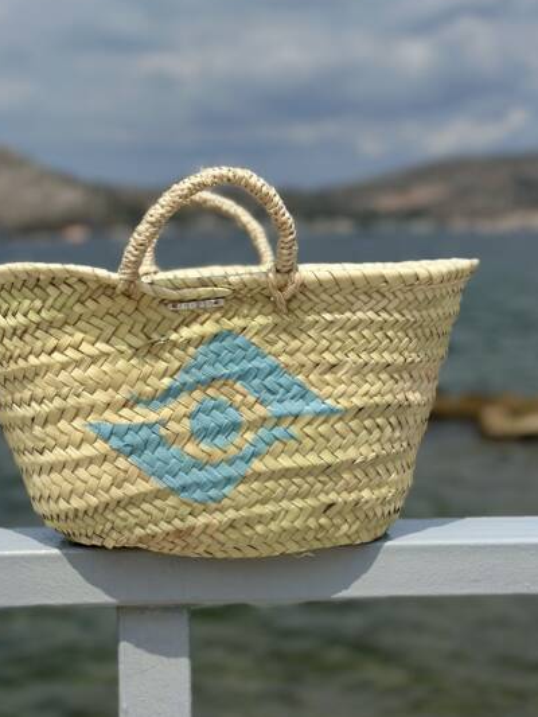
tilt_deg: -2.6
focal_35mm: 72
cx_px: 196
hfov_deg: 20.4
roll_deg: +1.2
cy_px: 304
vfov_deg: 27.0
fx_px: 1491
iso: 100
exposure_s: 1/18868
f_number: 1.78
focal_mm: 6.86
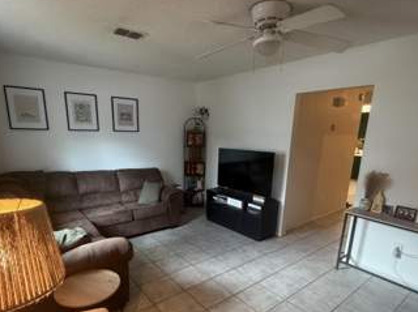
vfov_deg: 62.5
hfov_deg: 79.1
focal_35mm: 21
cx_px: 202
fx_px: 253
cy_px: 194
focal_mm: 2.22
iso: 500
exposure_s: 1/60
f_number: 2.2
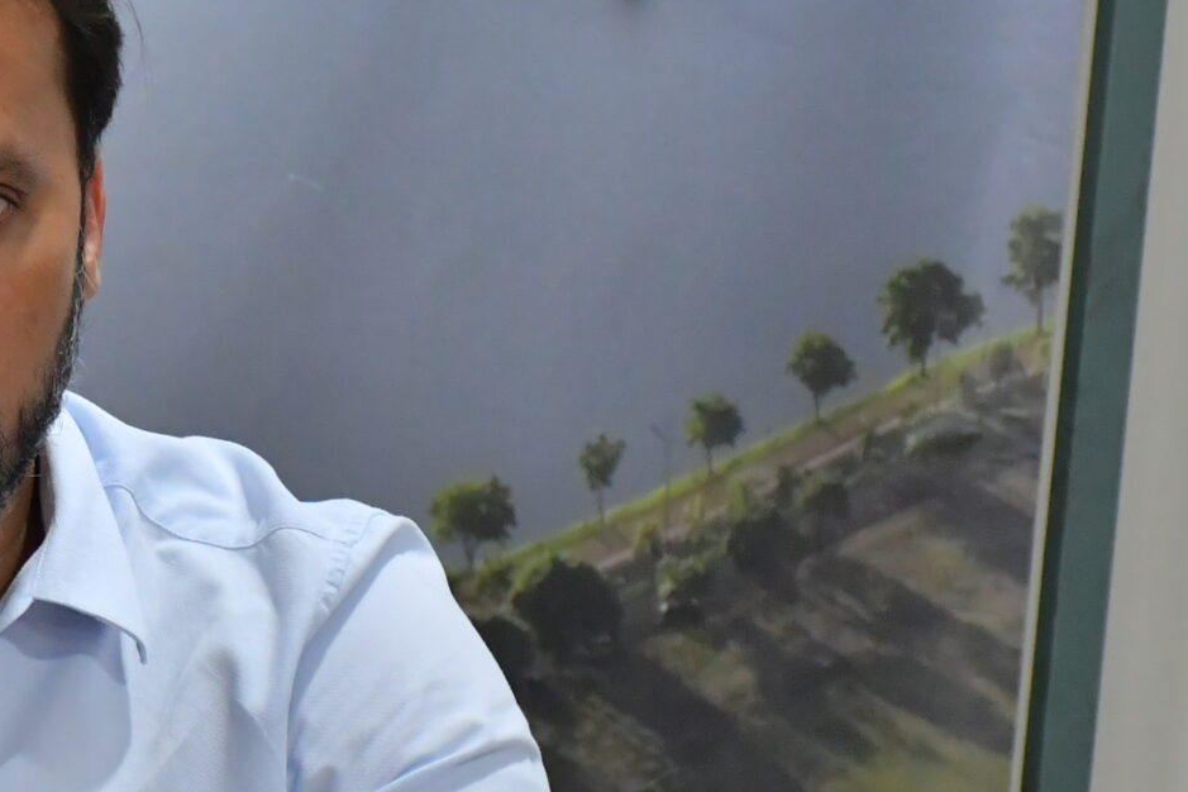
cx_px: -96
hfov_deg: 6.3
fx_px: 10790
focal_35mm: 327
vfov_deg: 4.2
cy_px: 343
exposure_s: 1/125
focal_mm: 80
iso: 2000
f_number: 5.3
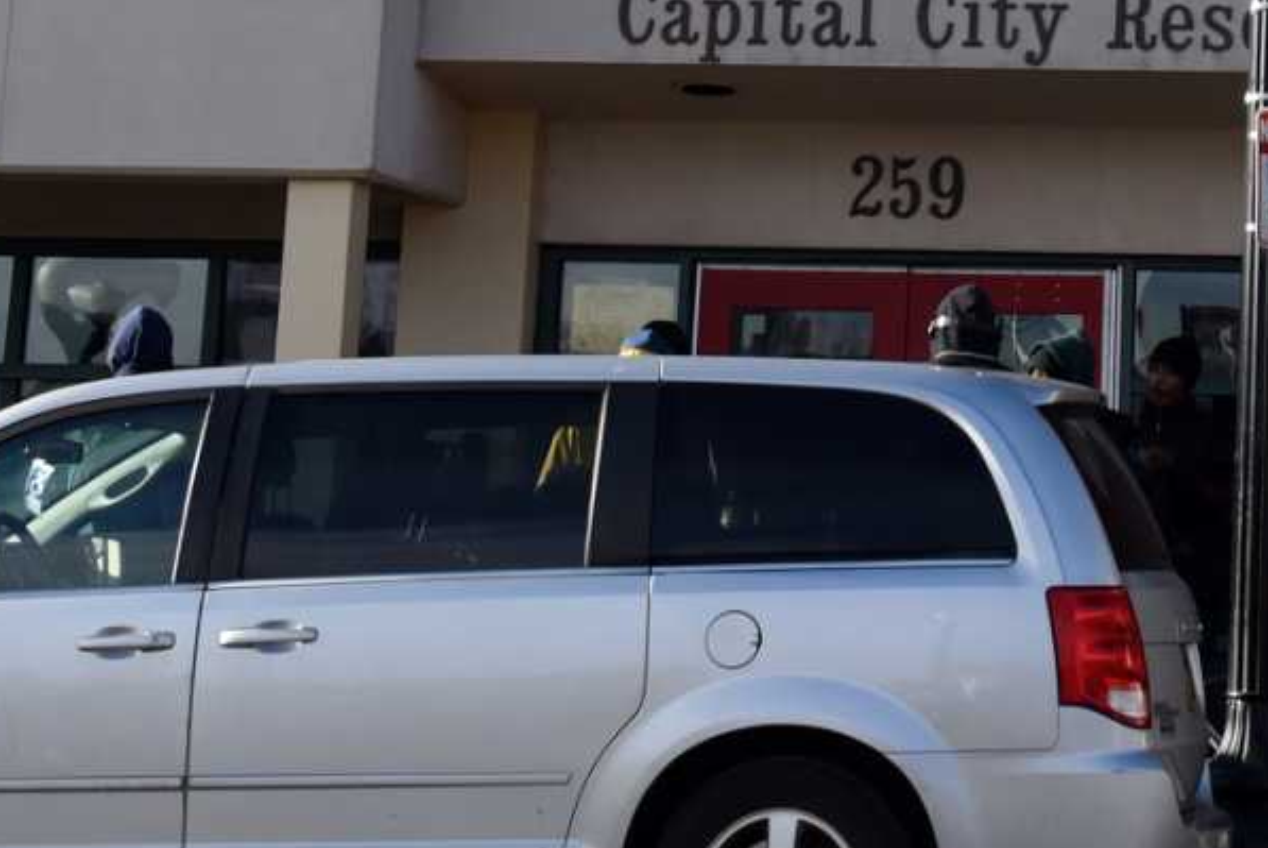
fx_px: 4230
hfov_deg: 16.6
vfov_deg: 10.9
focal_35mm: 120
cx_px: 1366
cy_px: -488
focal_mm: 35
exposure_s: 1/4000
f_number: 5
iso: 900
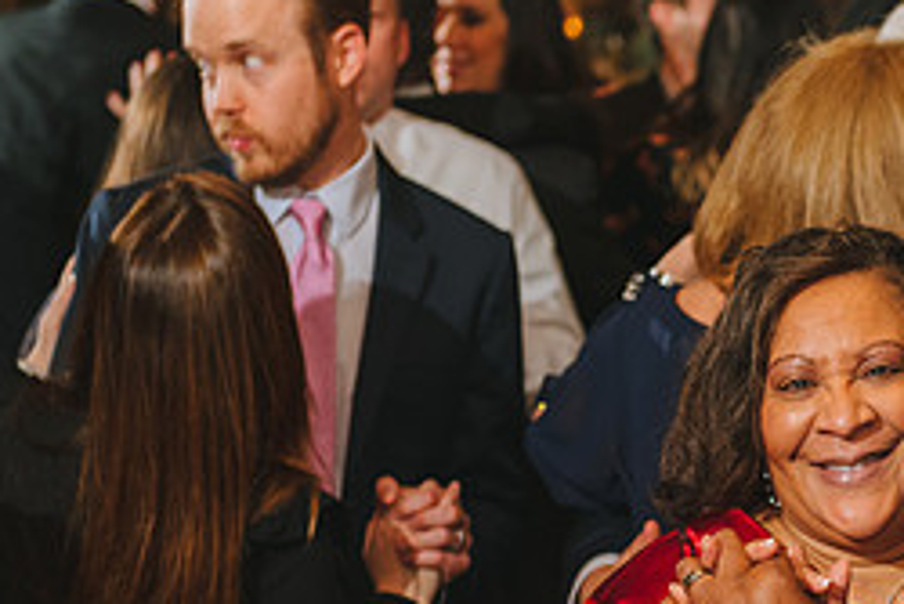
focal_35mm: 144
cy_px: 479
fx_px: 3618
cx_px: 864
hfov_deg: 14.1
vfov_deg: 9.5
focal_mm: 62
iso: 1250
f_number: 3.5
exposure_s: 1/160
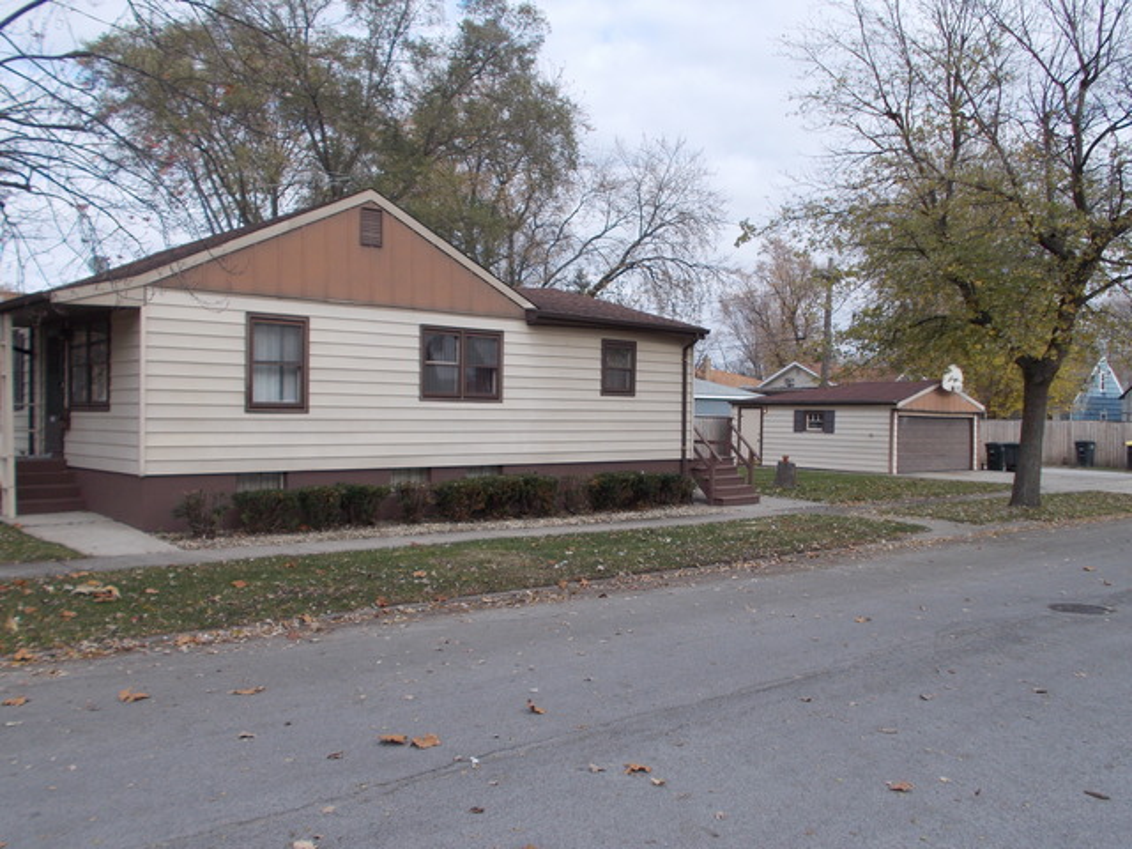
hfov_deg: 54.0
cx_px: 566
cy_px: 424
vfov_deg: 41.8
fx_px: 1112
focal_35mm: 34
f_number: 3.6
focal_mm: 6
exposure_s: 1/500
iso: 80
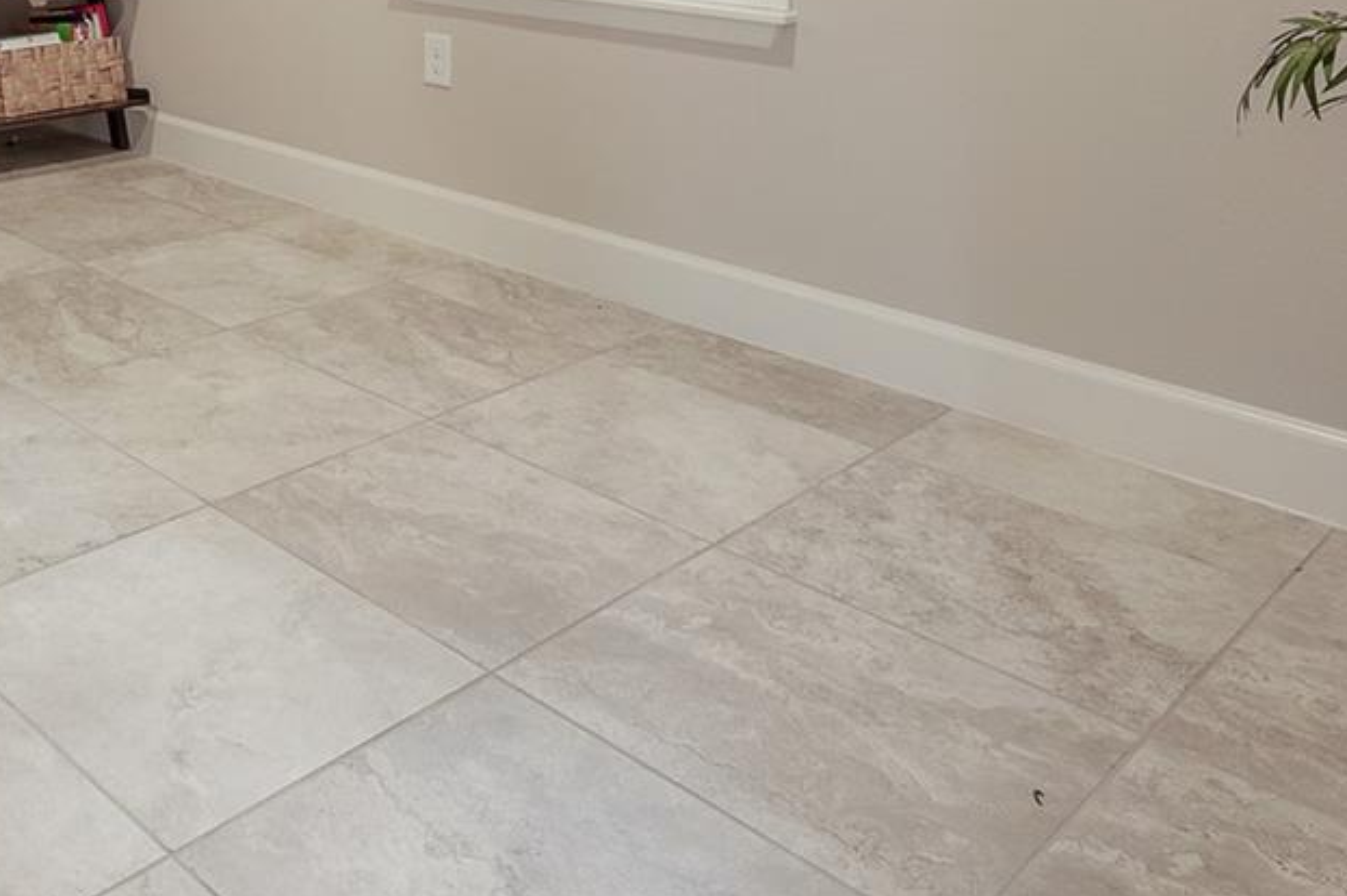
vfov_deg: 31.9
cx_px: 76
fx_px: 1346
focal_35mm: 36
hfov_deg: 46.6
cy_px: -127
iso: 320
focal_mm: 14
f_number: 9
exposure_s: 1/5
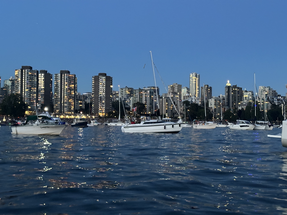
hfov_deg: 39.7
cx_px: 144
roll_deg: -1.3
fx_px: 398
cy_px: 108
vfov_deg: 30.3
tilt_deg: +2.1
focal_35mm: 48
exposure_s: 1/28
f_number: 1.78
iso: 640
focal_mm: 6.86
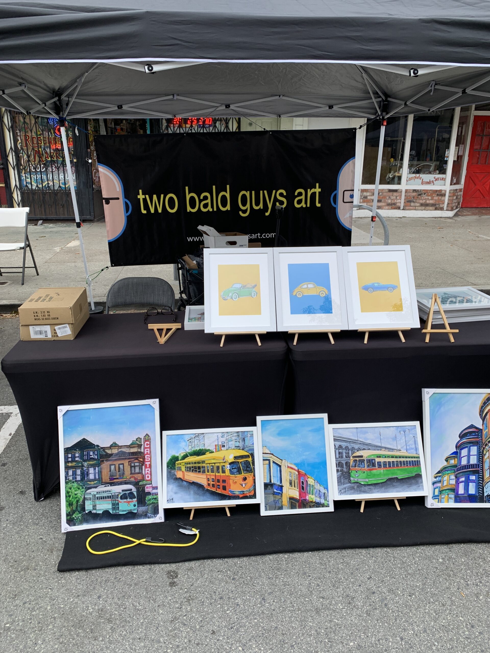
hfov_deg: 53.1
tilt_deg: -17.9
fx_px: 491
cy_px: 326
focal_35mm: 26
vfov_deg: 67.3
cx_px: 245
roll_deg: -0.7
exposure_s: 1/635
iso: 25
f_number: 1.8
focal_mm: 4.25
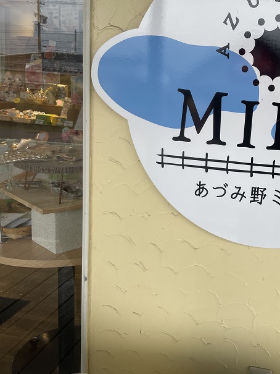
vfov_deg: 52.6
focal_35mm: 35
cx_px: 230
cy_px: 186
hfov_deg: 38.9
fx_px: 377
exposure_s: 1/120
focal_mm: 4.2
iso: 40
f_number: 1.6
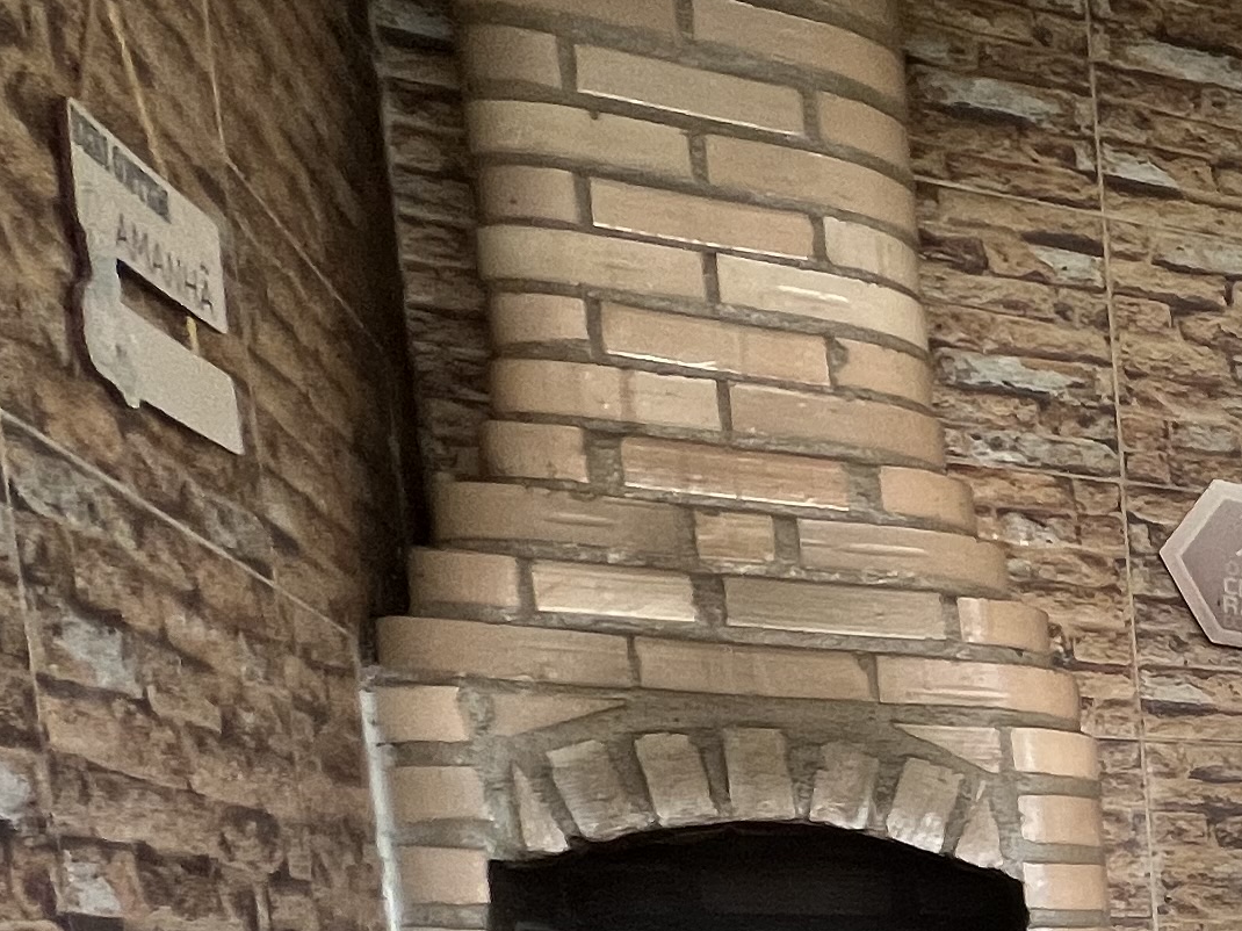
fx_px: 1758
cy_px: 1207
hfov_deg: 22.5
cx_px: 2224
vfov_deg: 25.5
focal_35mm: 49
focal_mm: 1.57
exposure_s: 1/99
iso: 64
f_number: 1.8
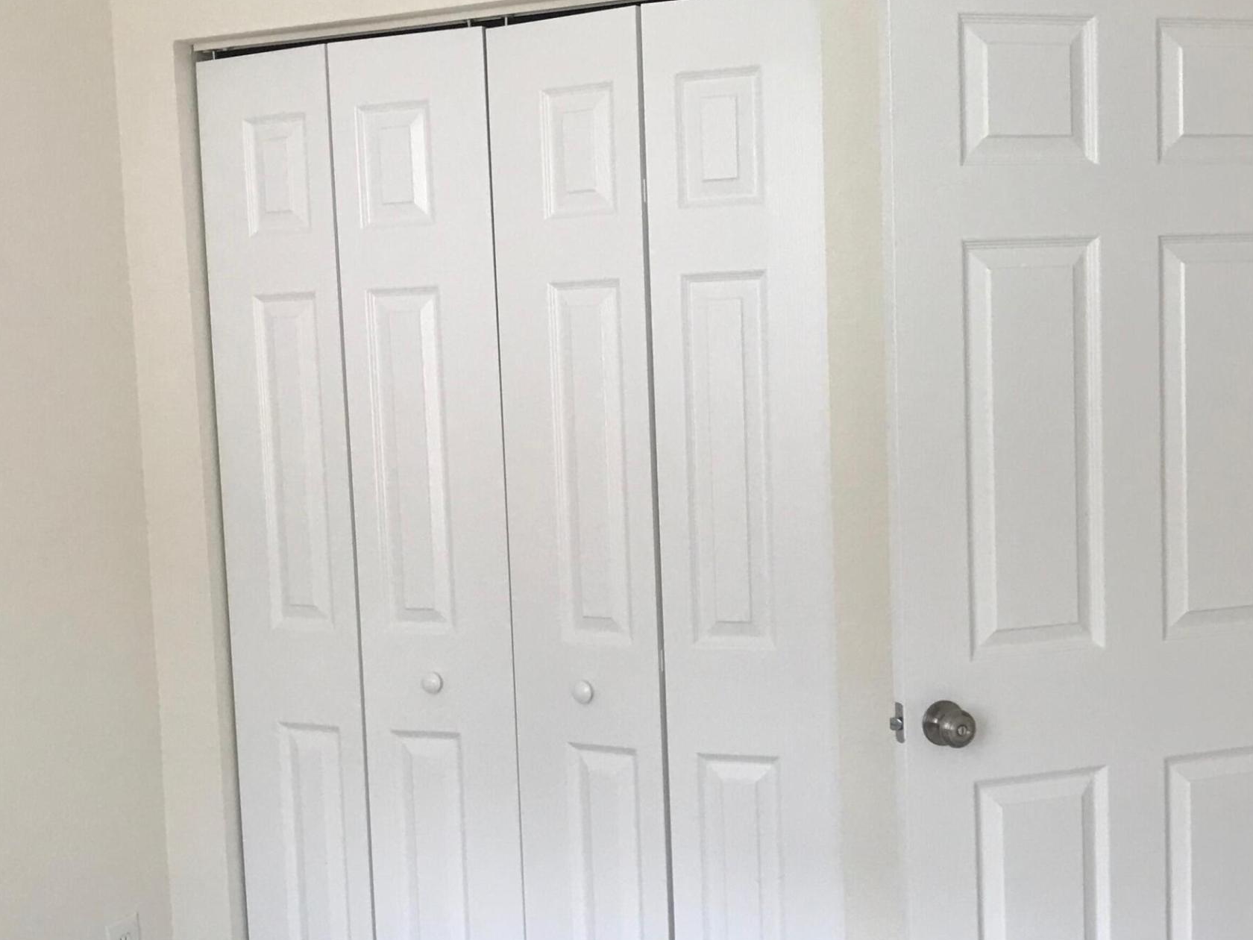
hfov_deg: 39.6
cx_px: 676
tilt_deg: -5.1
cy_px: 538
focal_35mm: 48
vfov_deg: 30.2
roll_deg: +2.2
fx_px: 1737
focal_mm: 3.99
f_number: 1.8
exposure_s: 1/40
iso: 25
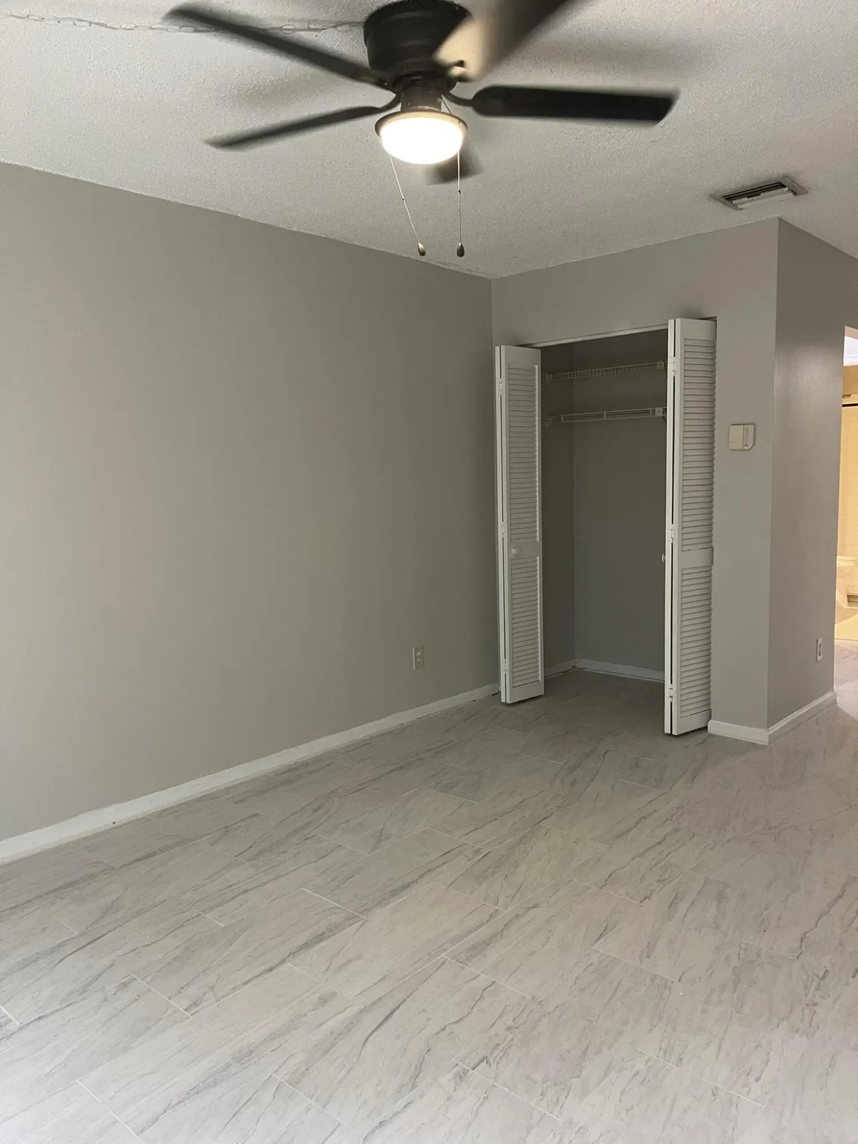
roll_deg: +1.6
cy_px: 572
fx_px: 826
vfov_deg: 69.4
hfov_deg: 54.9
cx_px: 429
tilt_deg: -6.1
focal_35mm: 25
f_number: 1.6
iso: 320
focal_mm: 5.1
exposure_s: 1/60
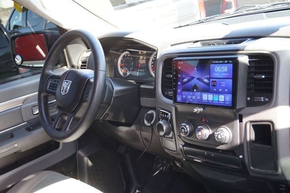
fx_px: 350
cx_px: 145
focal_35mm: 44
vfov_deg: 30.8
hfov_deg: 45.0
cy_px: 96
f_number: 4.5
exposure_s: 1/60
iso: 400
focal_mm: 29
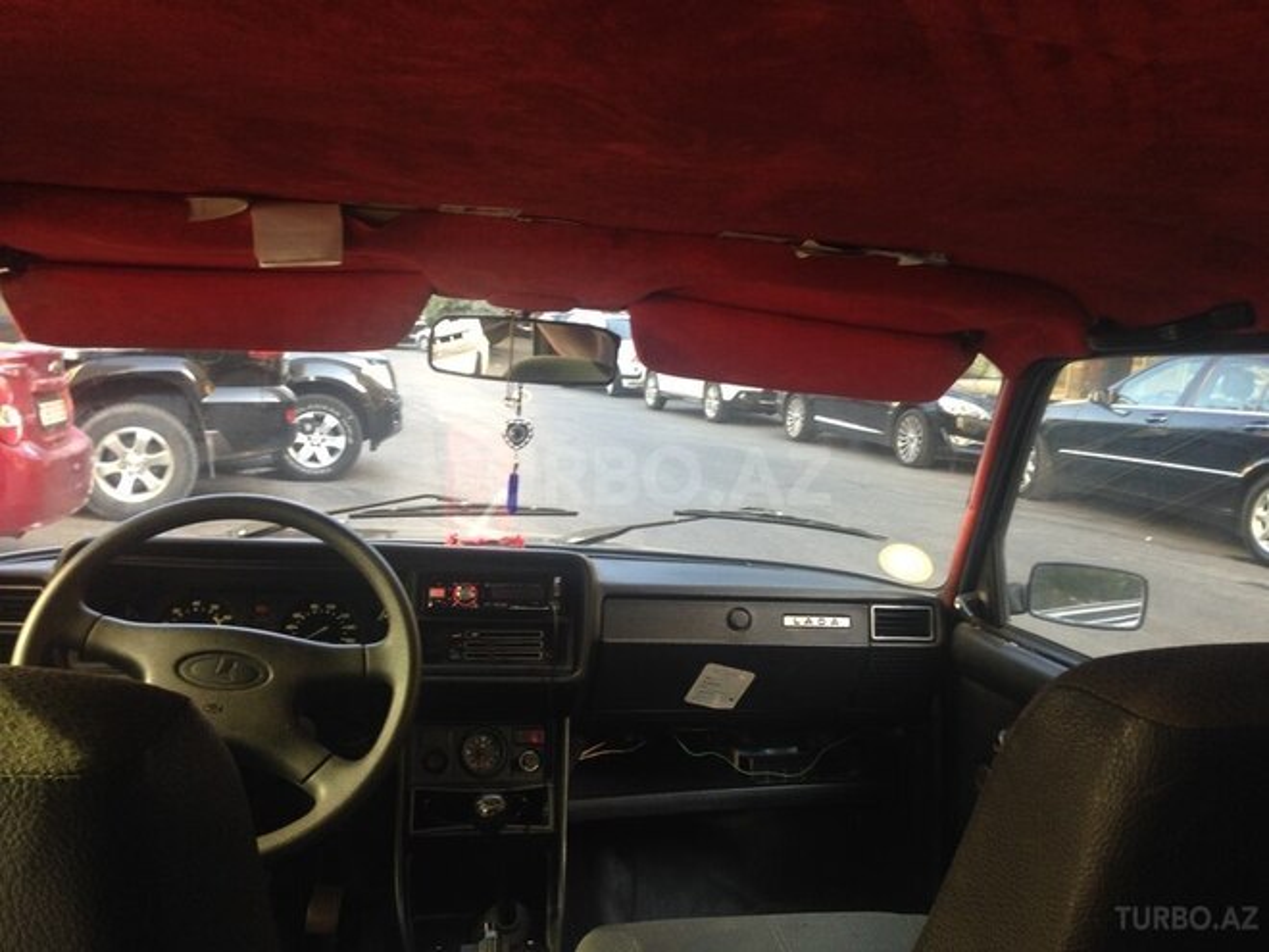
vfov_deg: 42.9
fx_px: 1210
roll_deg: -2.3
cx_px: 634
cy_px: 476
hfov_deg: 55.4
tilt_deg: -8.8
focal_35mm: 33
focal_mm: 4.12
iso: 64
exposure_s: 1/60
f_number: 2.4
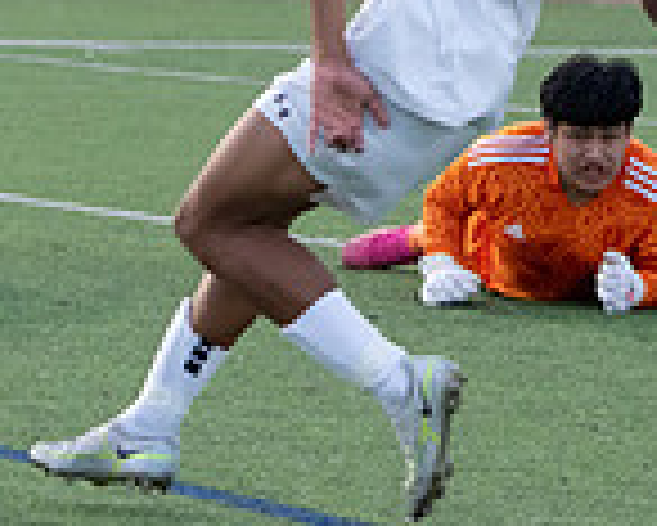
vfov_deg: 3.0
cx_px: 949
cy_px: 4
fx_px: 9943
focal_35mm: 511
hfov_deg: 3.8
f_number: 4.5
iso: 2000
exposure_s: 1/1250
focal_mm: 100
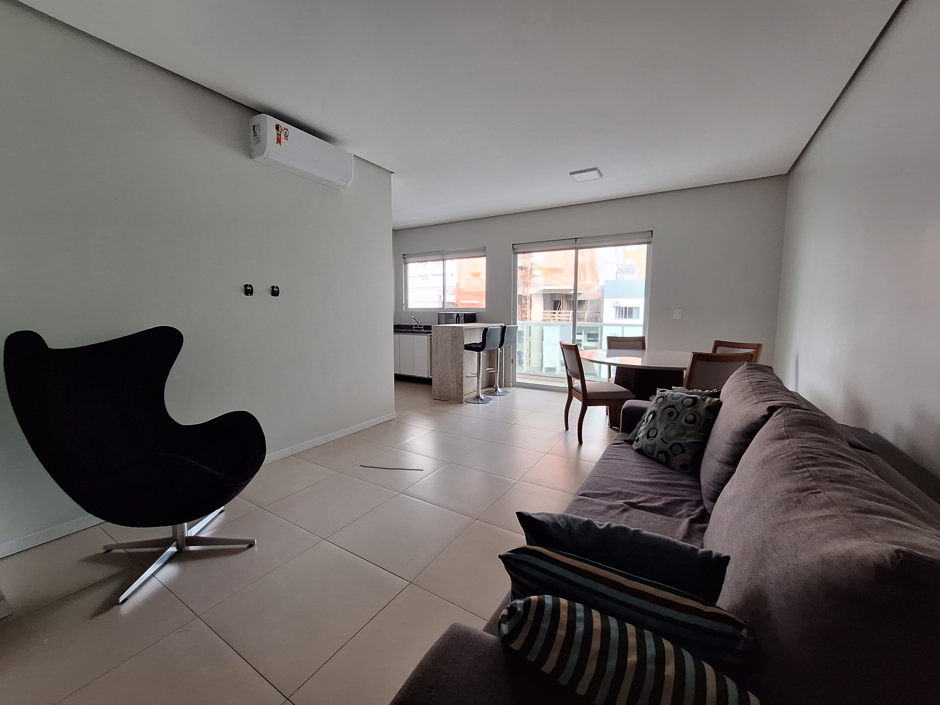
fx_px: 353
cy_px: 352
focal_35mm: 13
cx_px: 470
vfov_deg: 89.9
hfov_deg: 106.2
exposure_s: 1/40
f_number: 2.2
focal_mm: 1.74
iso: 100
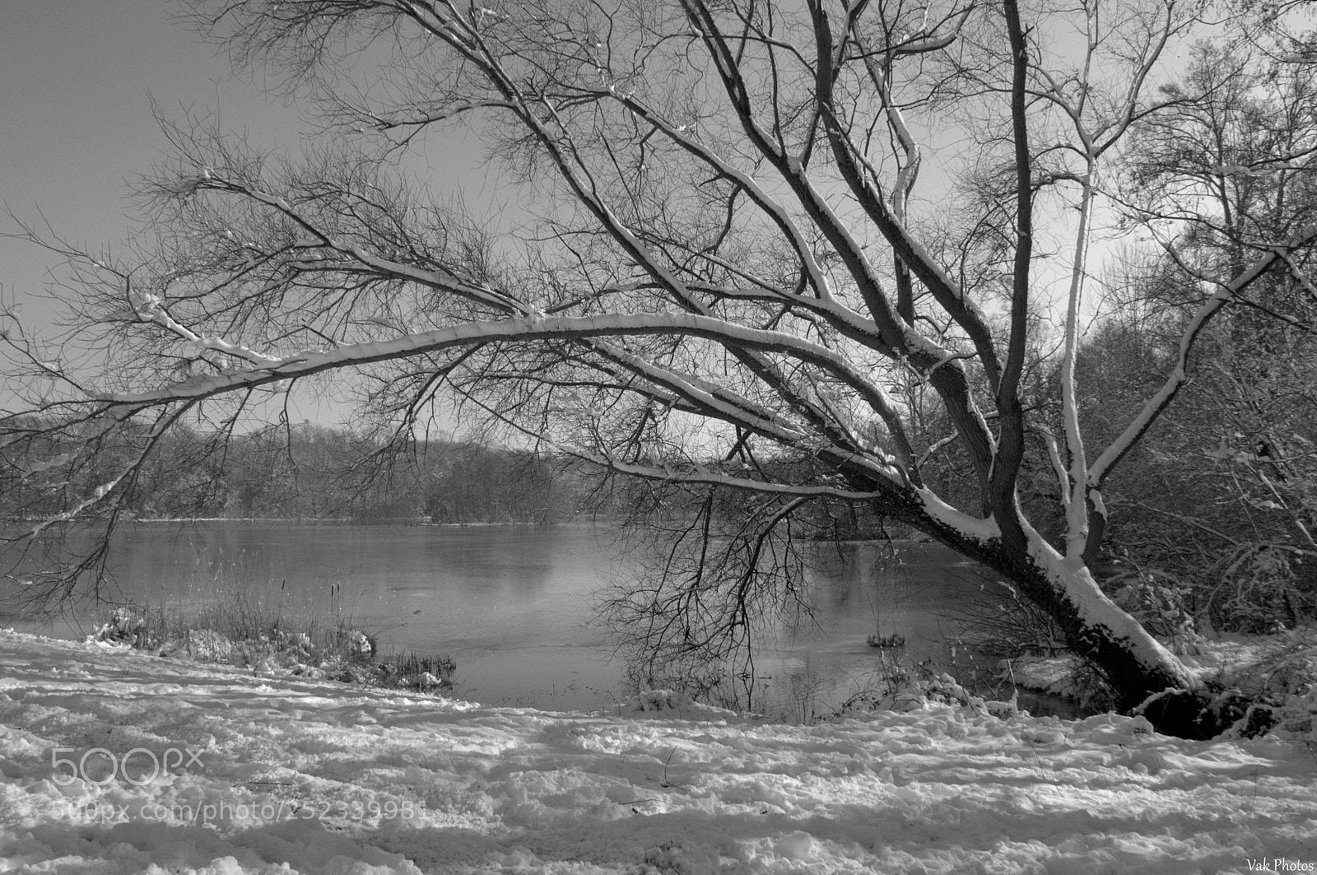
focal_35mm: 27
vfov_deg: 47.8
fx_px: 987
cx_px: 658
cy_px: 438
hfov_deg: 67.4
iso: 400
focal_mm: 18
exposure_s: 1/500
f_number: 11
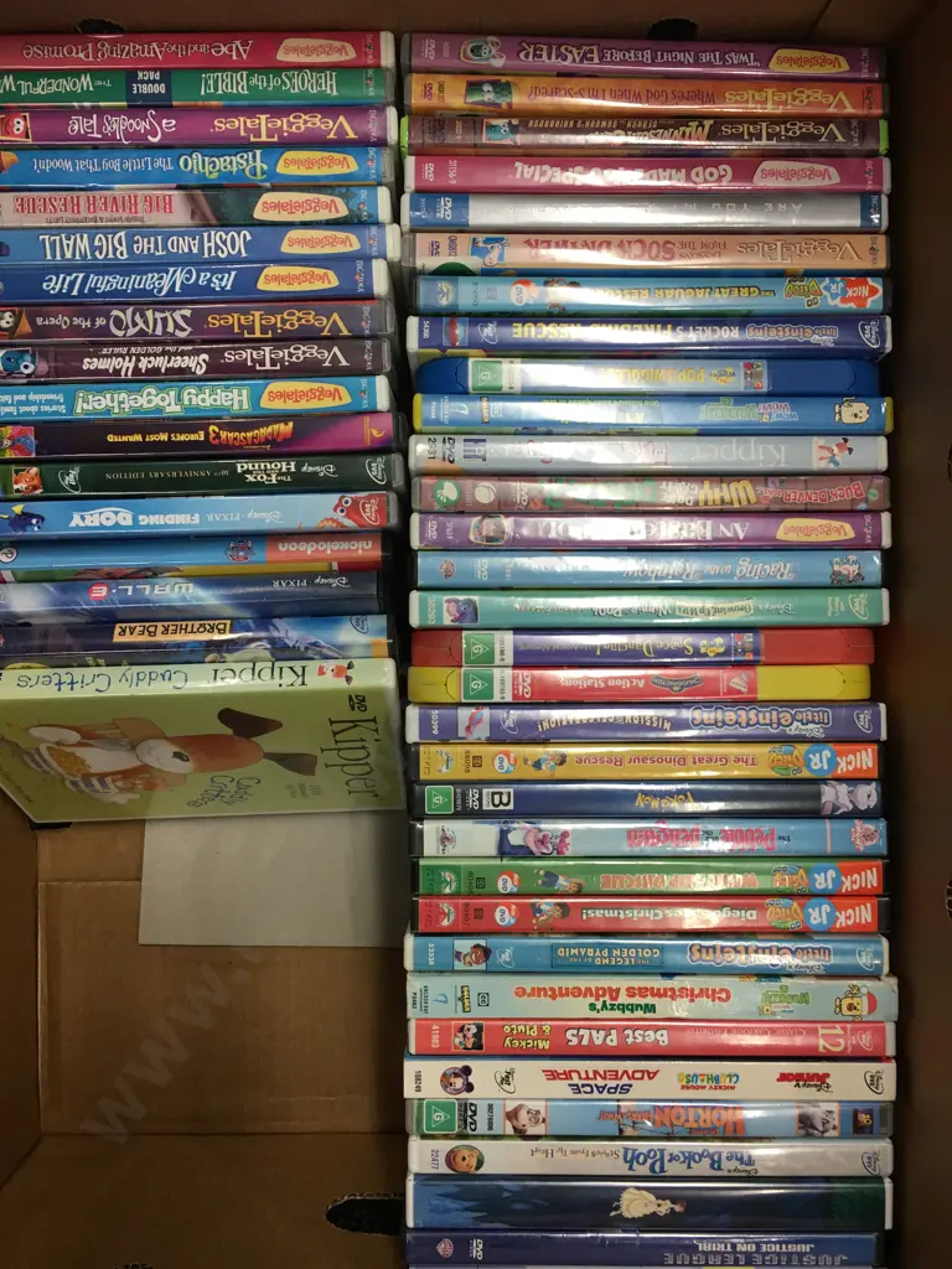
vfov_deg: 61.7
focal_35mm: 29
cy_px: 634
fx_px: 1063
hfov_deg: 48.2
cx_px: 476
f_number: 2.2
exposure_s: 1/33
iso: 40
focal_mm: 4.15
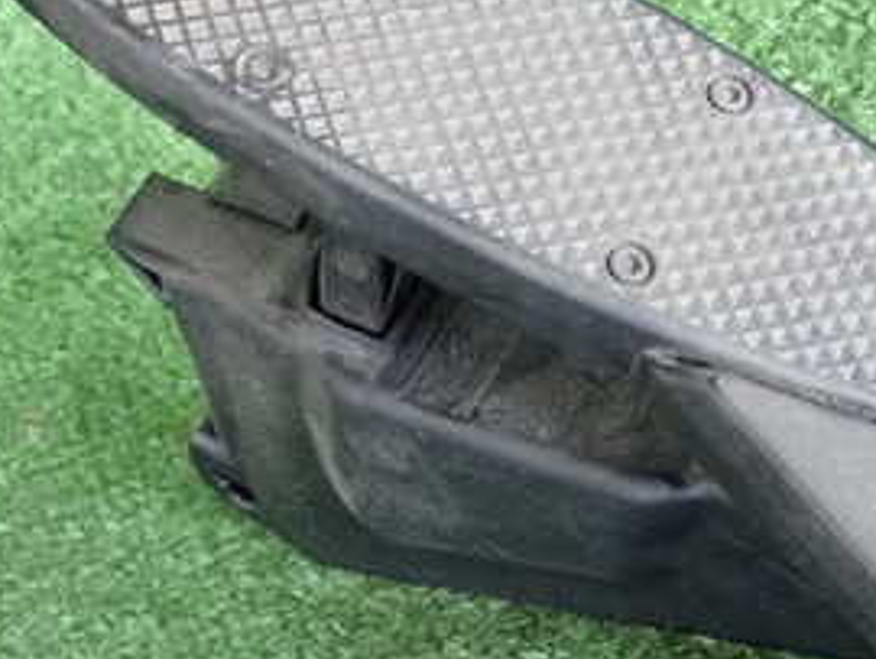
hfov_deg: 17.6
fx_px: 2811
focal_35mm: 111
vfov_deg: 13.4
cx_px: 668
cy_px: 383
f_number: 3.2
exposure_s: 1/125
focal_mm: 9.01
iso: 1600
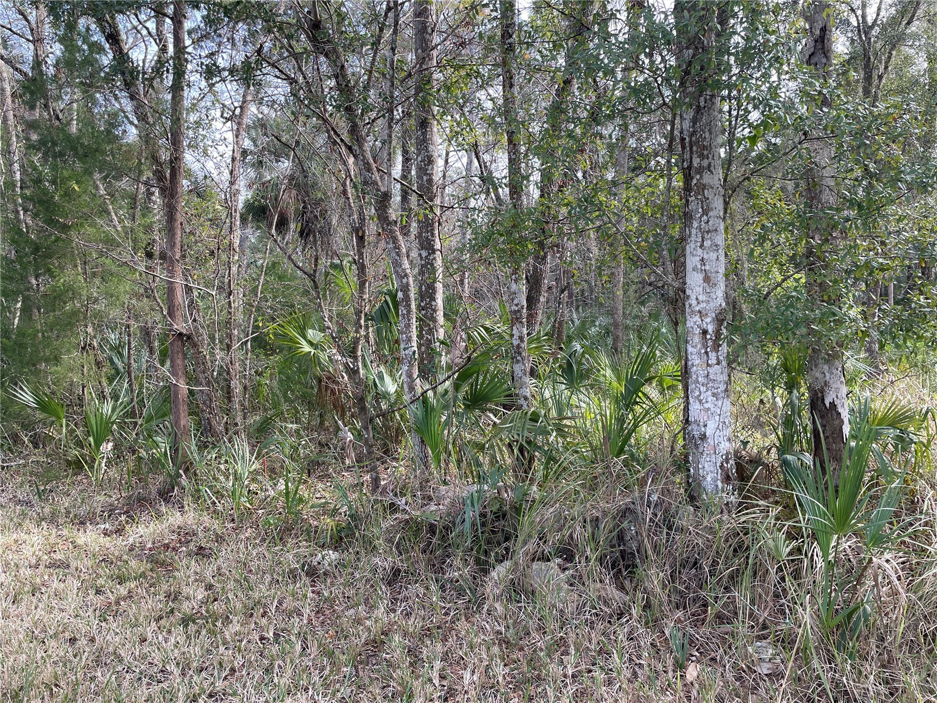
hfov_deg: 67.3
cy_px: 352
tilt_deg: -0.2
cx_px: 468
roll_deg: +1.6
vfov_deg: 53.1
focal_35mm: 26
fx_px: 704
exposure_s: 1/276
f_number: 1.6
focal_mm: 4.2
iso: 32
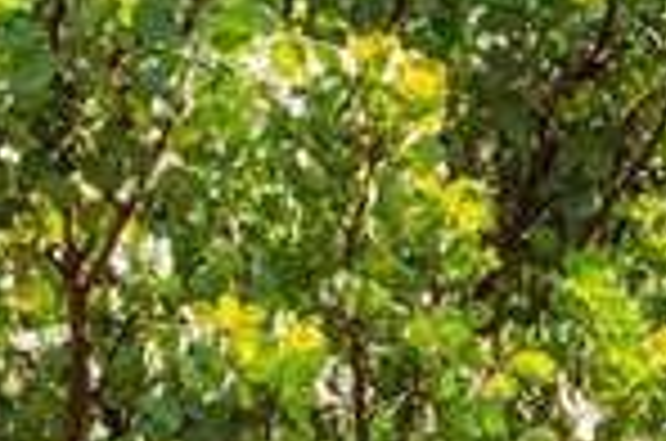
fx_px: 3710
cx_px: 1850
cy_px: 729
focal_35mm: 201
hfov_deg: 8.8
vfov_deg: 6.7
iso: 100
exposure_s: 1/80
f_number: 4.5
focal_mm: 29
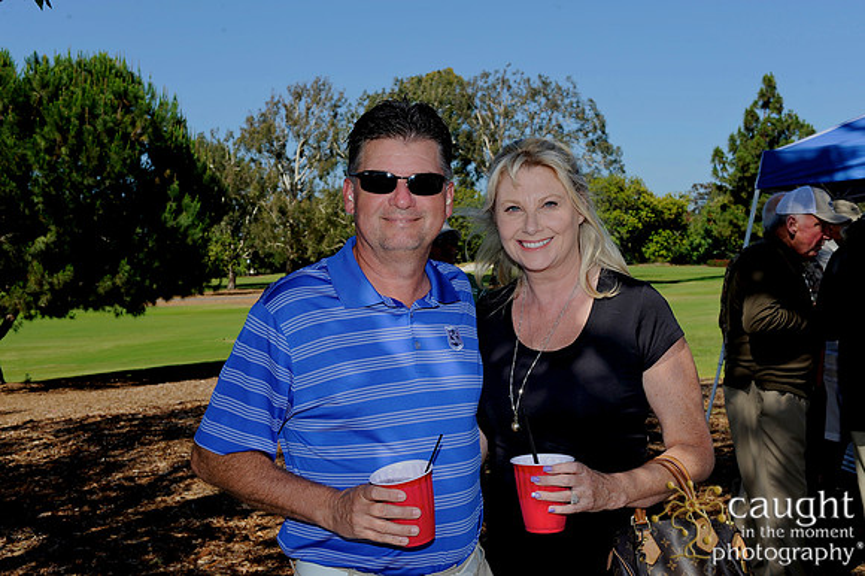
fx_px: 1081
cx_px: 432
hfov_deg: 43.6
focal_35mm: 45
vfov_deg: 29.8
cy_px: 288
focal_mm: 45
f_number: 11
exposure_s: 1/250
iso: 200
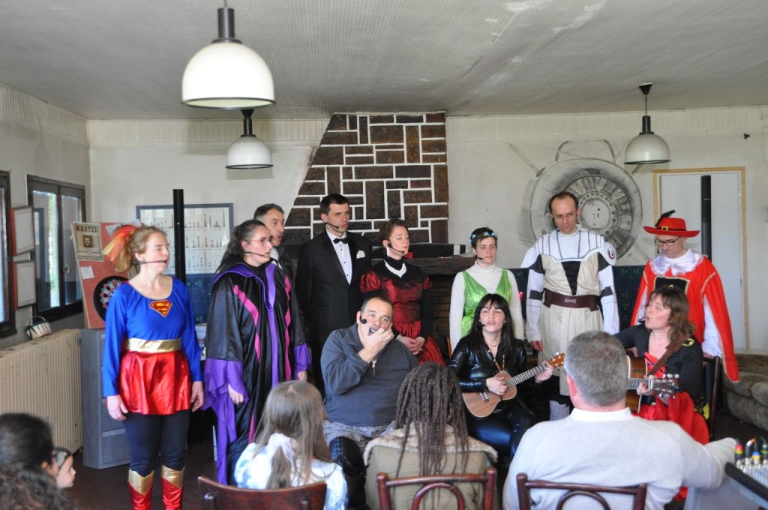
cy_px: 255
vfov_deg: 29.8
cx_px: 384
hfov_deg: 43.7
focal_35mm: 45
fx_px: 959
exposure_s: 1/60
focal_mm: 30
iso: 800
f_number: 4.2
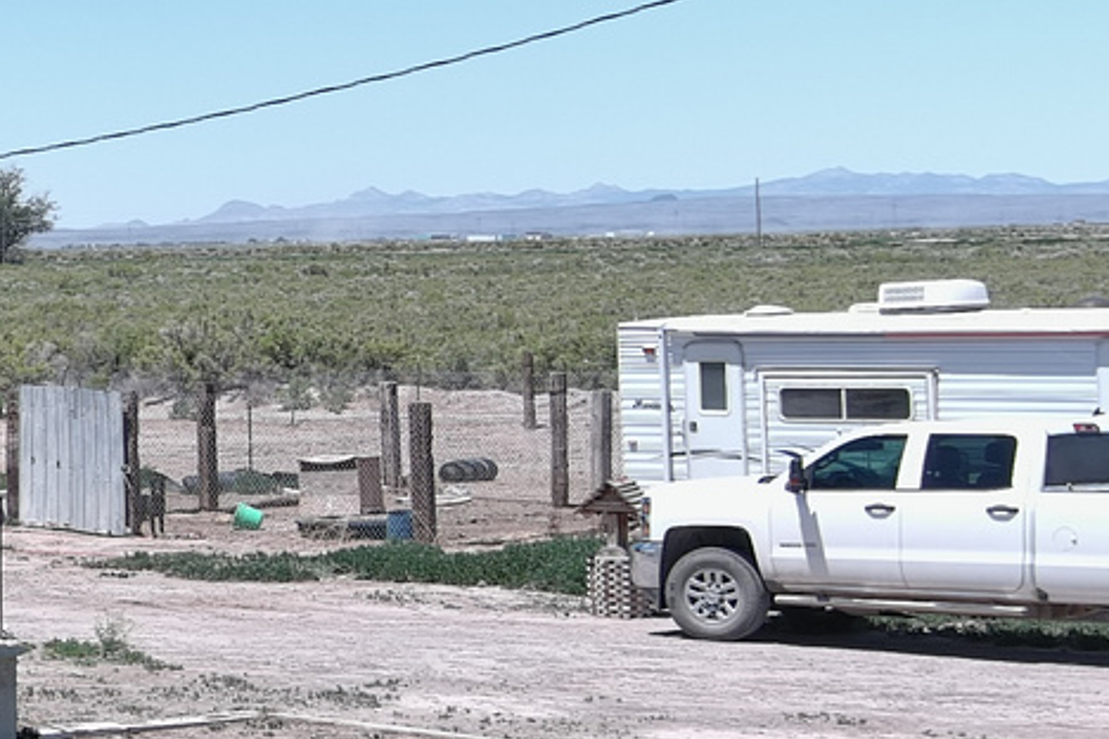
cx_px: -922
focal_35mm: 127
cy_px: 293
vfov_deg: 10.8
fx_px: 3912
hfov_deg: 14.2
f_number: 2.8
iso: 100
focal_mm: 10.57
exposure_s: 1/1000
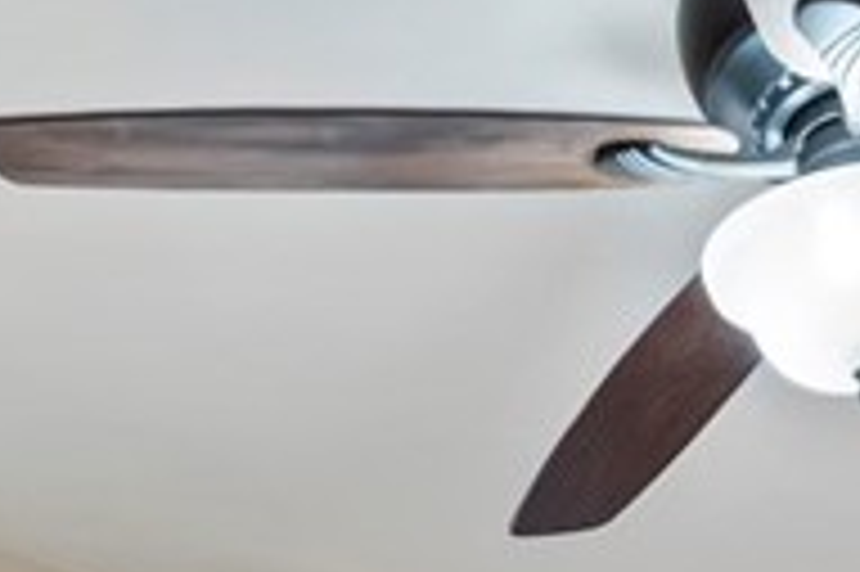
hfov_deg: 26.9
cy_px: 1263
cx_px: 576
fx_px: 1790
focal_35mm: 75
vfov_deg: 14.1
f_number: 10
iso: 500
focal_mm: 14
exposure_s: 1/20
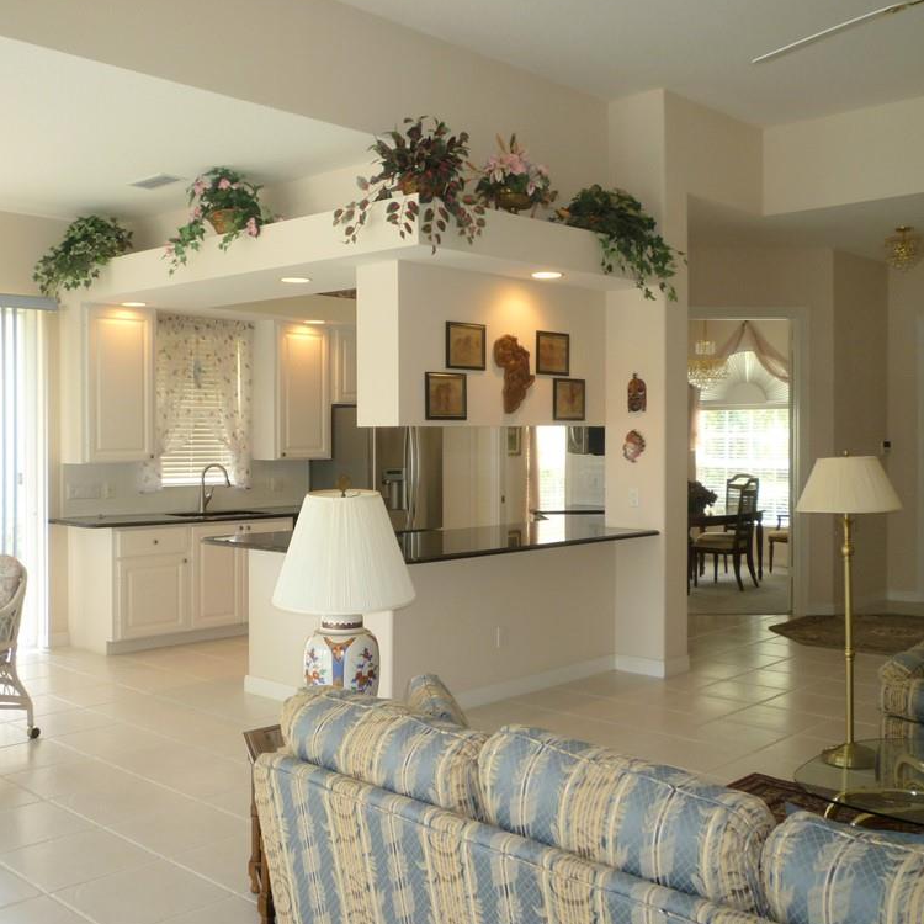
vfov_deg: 47.2
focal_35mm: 35
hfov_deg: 47.2
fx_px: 1057
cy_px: 458
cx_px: 431
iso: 100
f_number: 3.3
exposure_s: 1/30
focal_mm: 5.2
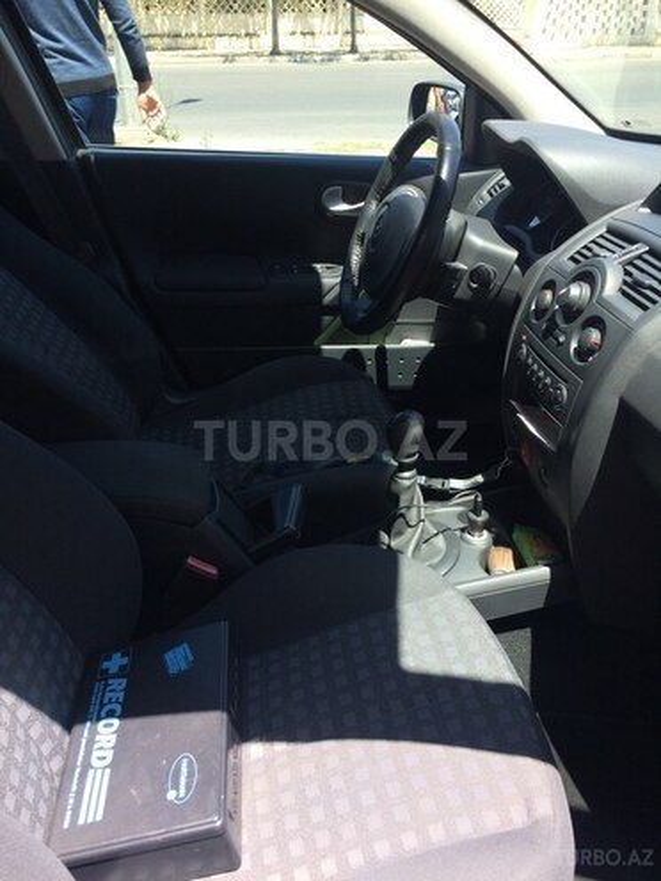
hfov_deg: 48.2
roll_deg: +1.8
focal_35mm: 29
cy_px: 440
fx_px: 738
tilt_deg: -32.5
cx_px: 330
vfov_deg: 61.7
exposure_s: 1/348
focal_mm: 4.15
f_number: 2.2
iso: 32
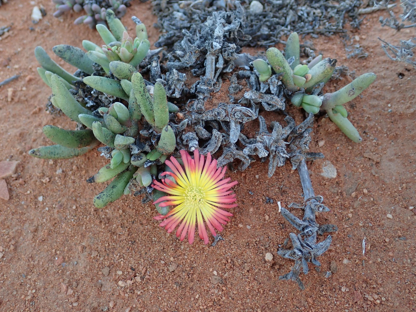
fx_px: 433
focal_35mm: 36
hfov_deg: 51.4
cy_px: 157
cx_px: 206
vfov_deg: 39.7
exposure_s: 1/60
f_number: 2.6
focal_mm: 6.42
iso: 125
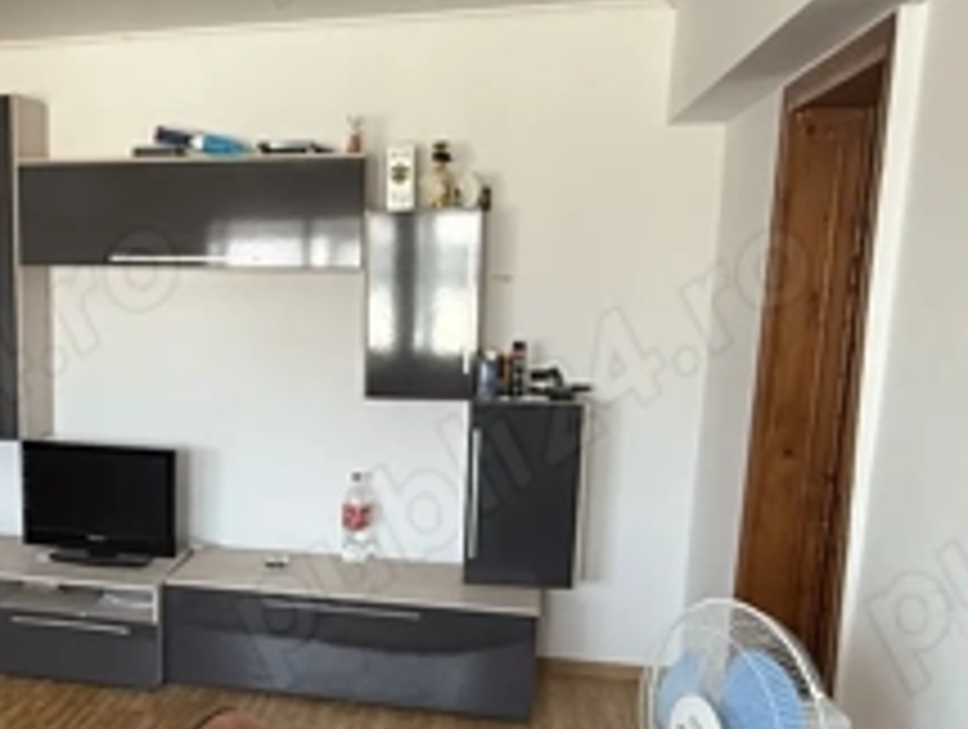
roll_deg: +0.1
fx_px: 1092
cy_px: 490
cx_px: 203
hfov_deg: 45.5
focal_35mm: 39
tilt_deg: -10.6
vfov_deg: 36.5
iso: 250
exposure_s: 1/99
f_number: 2.2
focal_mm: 2.22
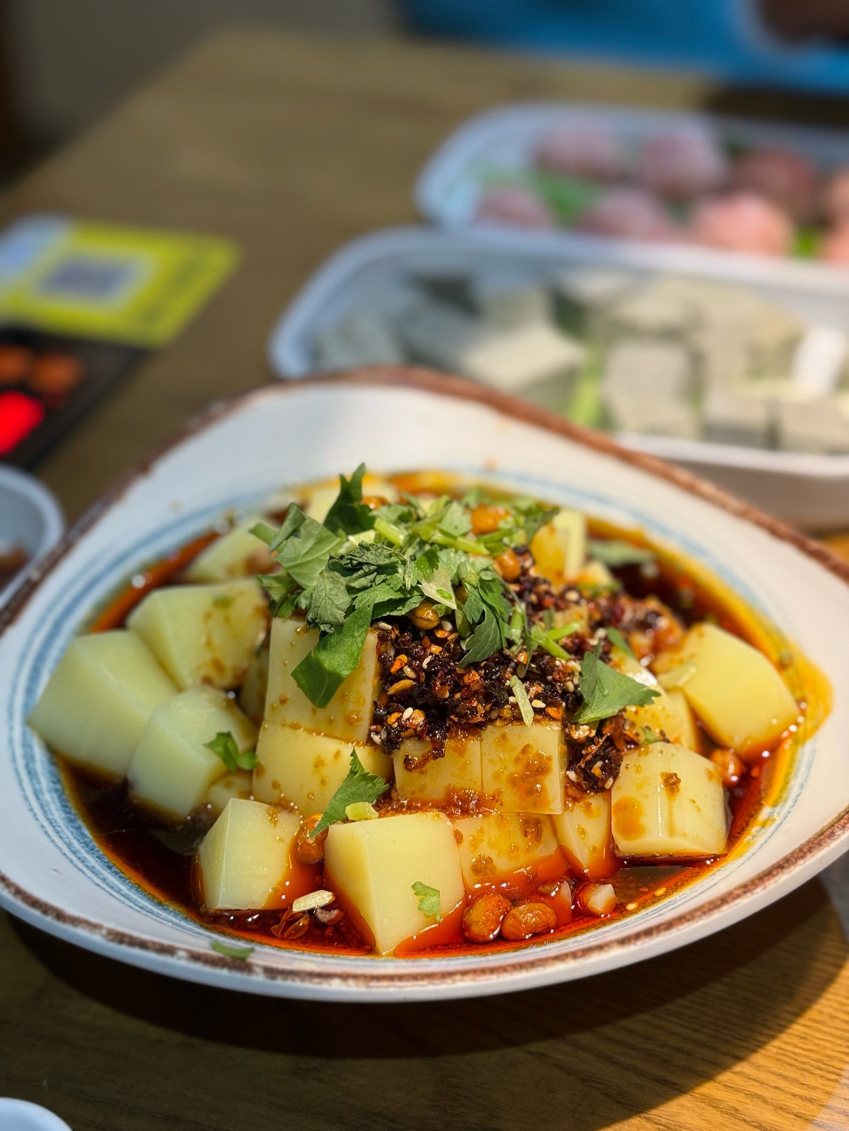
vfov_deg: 39.7
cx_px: 424
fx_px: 1569
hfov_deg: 30.3
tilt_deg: -35.5
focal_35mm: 48
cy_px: 566
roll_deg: -0.4
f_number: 1.78
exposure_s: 1/50
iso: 80
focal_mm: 6.76
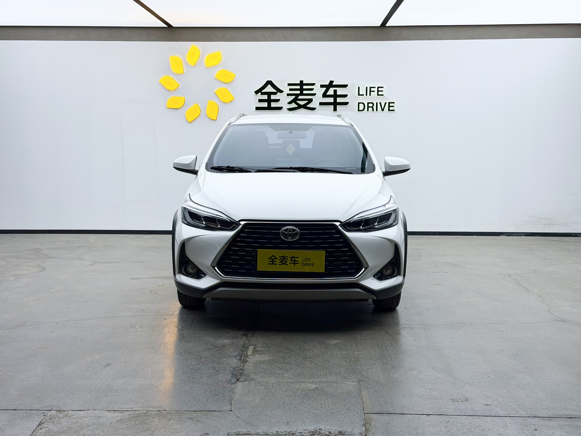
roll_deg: +0.2
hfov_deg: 39.7
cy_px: 218
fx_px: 806
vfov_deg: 30.3
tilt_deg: -6.4
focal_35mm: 48
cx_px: 290
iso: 64
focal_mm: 6.76
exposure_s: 1/265
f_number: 1.78
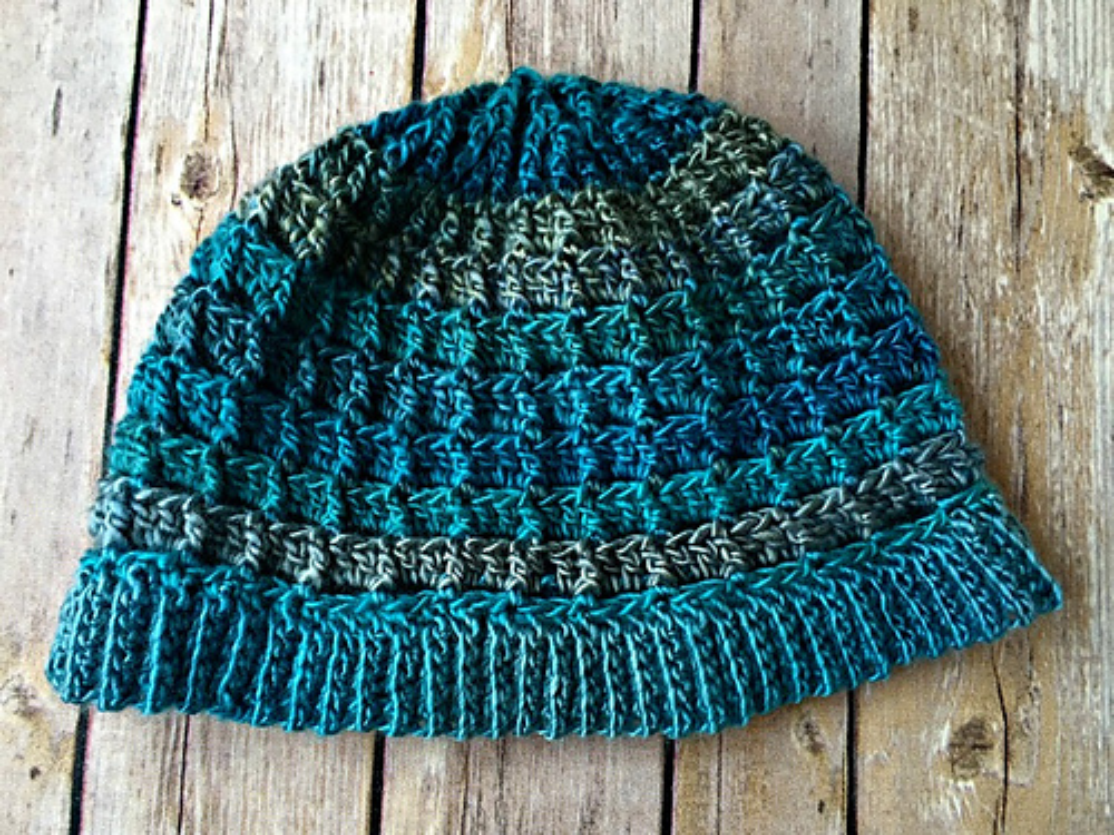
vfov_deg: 48.2
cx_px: 557
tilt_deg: -82.5
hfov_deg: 61.7
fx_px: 933
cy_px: 418
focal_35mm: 29
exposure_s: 1/60
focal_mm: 4.15
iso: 25
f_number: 2.2
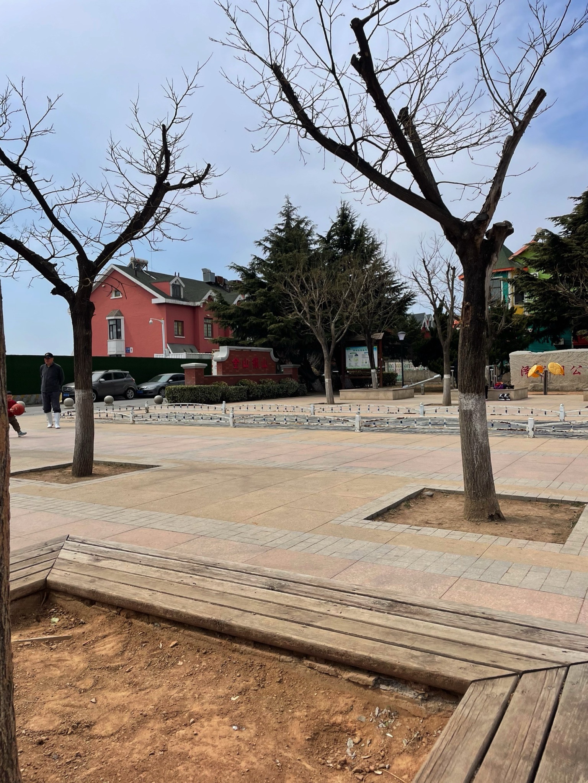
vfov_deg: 67.3
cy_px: 392
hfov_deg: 53.1
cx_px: 294
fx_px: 589
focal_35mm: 26
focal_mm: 4.2
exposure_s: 1/5291
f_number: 1.6
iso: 32
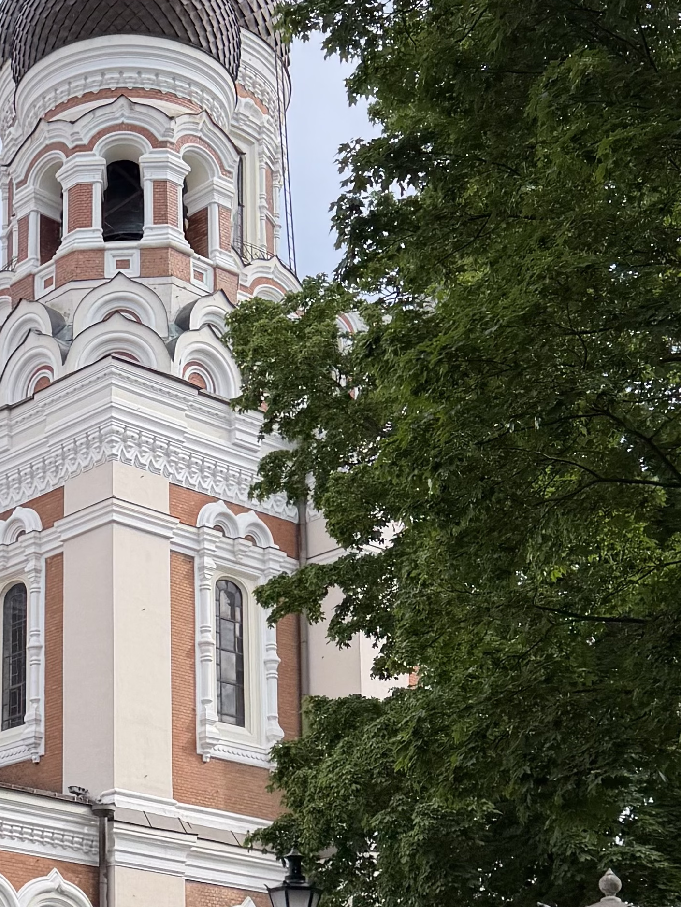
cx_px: 60
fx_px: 1206
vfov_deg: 41.2
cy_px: 422
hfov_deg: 30.1
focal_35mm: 46
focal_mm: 6.76
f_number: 1.78
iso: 80
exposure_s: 1/2110
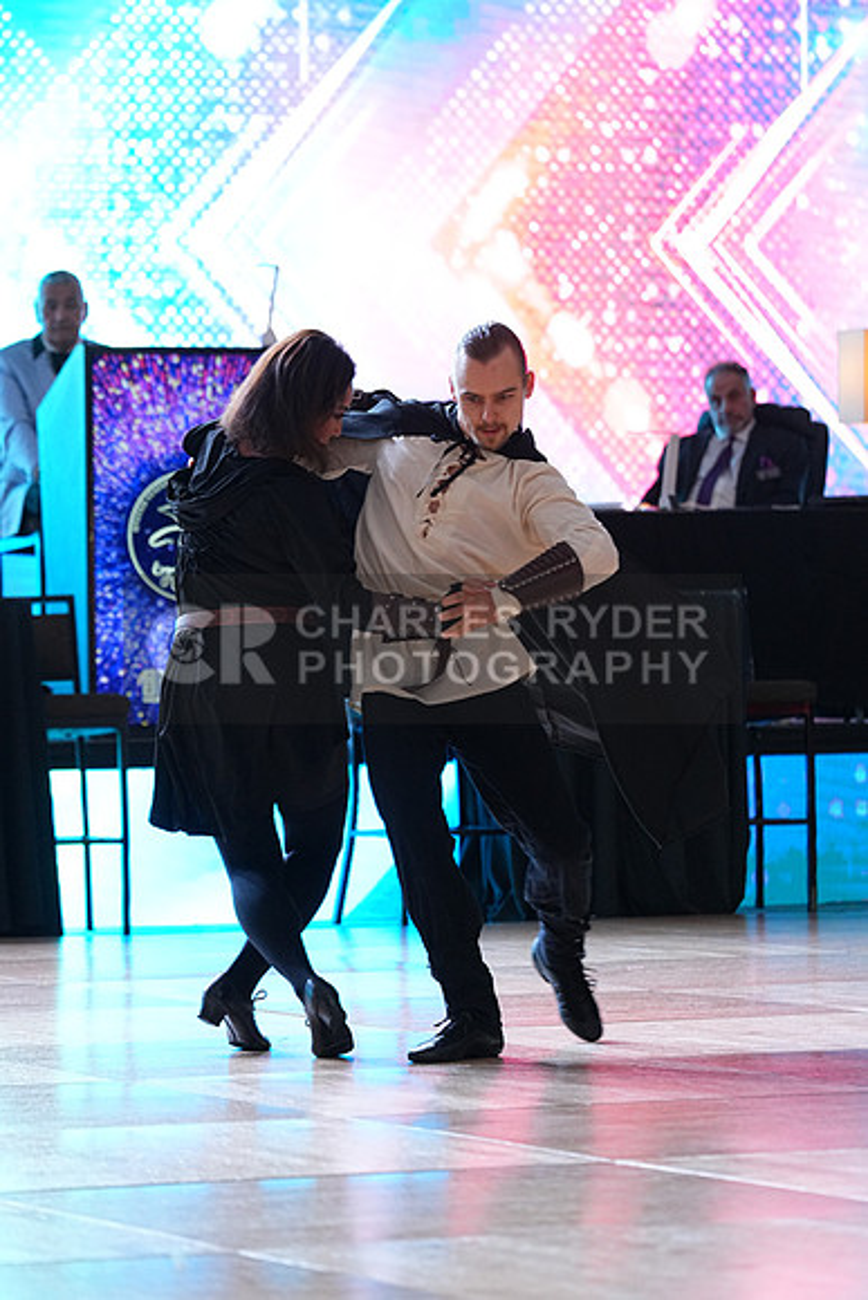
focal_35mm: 174
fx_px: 6289
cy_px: 650
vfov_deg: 11.8
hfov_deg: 7.9
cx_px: 434
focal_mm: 174
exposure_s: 1/400
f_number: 4
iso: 2000
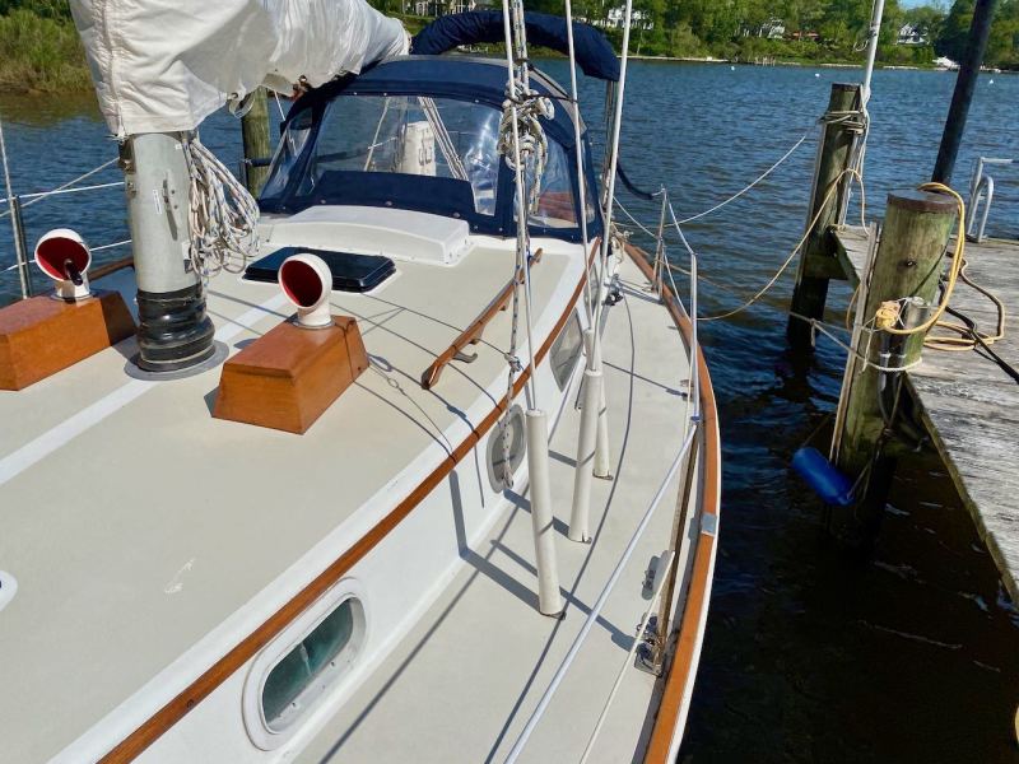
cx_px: 510
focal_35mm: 26
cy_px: 382
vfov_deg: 53.1
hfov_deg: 67.3
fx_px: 765
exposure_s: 1/8197
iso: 32
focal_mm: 4.25
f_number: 1.8
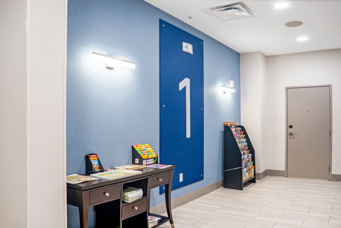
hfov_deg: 67.4
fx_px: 256
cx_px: 170
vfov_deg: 47.9
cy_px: 114
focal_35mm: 27
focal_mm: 18
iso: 250
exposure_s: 1/60
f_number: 3.5
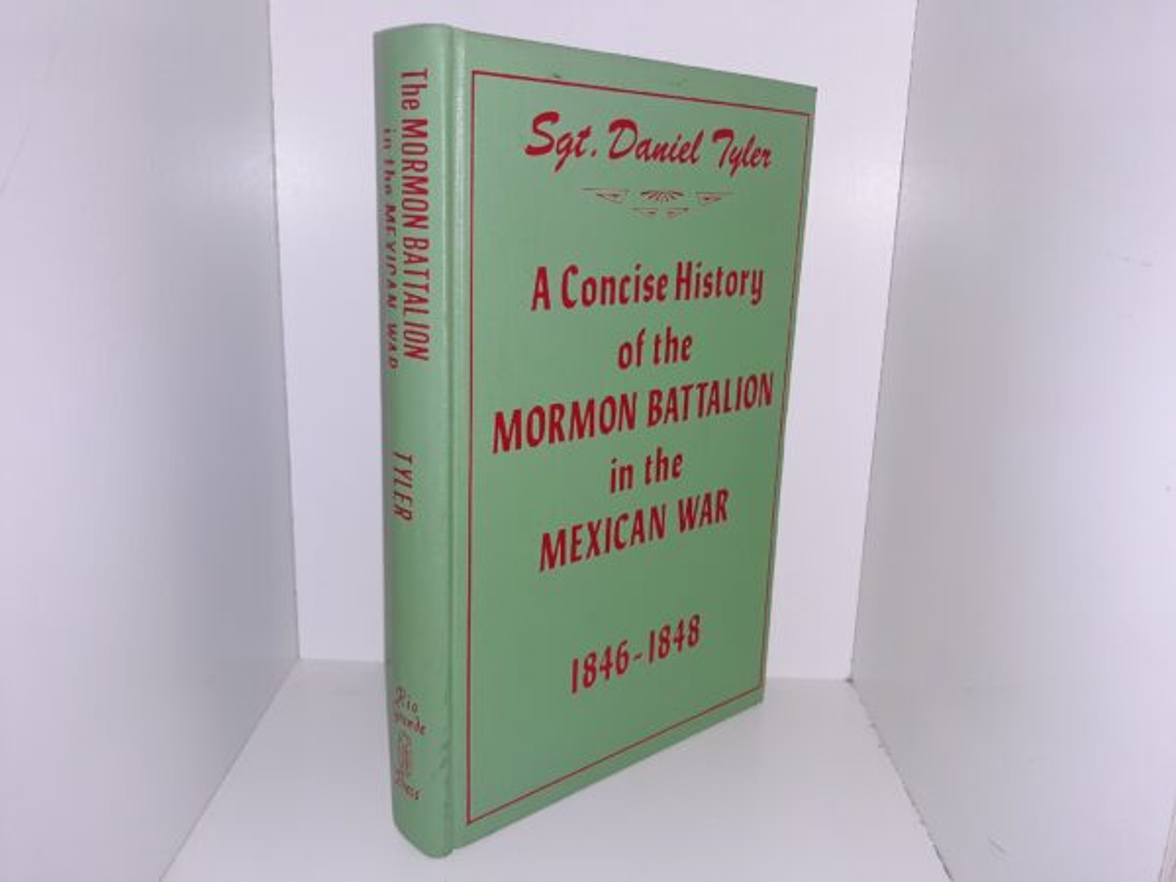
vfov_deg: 49.7
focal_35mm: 28
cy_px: 441
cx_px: 588
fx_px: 951
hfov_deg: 63.4
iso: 40
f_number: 1.7
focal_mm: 3.7
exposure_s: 1/120
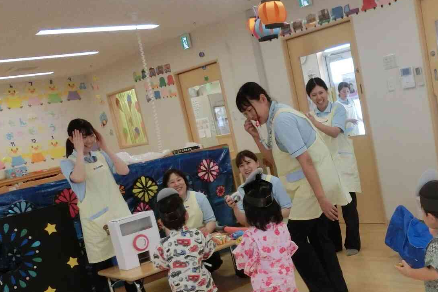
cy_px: 224
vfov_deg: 27.1
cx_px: 357
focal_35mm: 49
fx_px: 596
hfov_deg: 38.6
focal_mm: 4.5
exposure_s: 1/125
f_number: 3.5
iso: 250
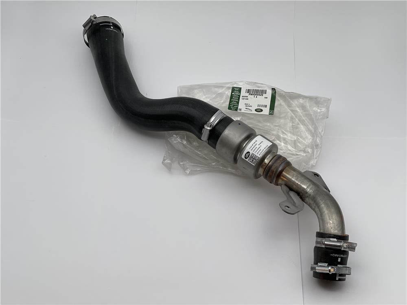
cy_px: 152
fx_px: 752
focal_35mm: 64
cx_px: 204
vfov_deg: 22.9
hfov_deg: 30.3
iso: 20
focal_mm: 7.5
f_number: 2.2
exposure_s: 1/199
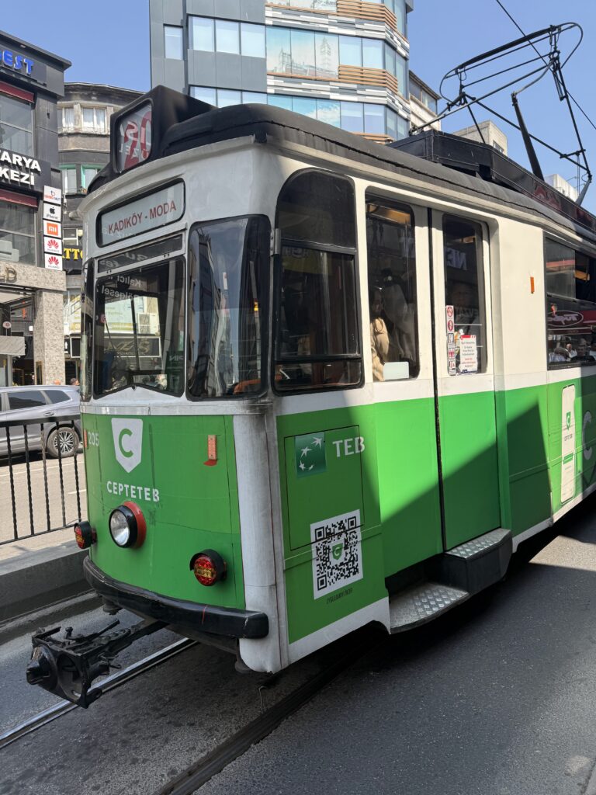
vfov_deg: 71.6
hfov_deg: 56.8
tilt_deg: -0.1
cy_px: 398
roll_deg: +0.9
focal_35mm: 24
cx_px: 298
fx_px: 551
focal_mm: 6.76
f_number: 1.78
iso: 80
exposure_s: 1/1727
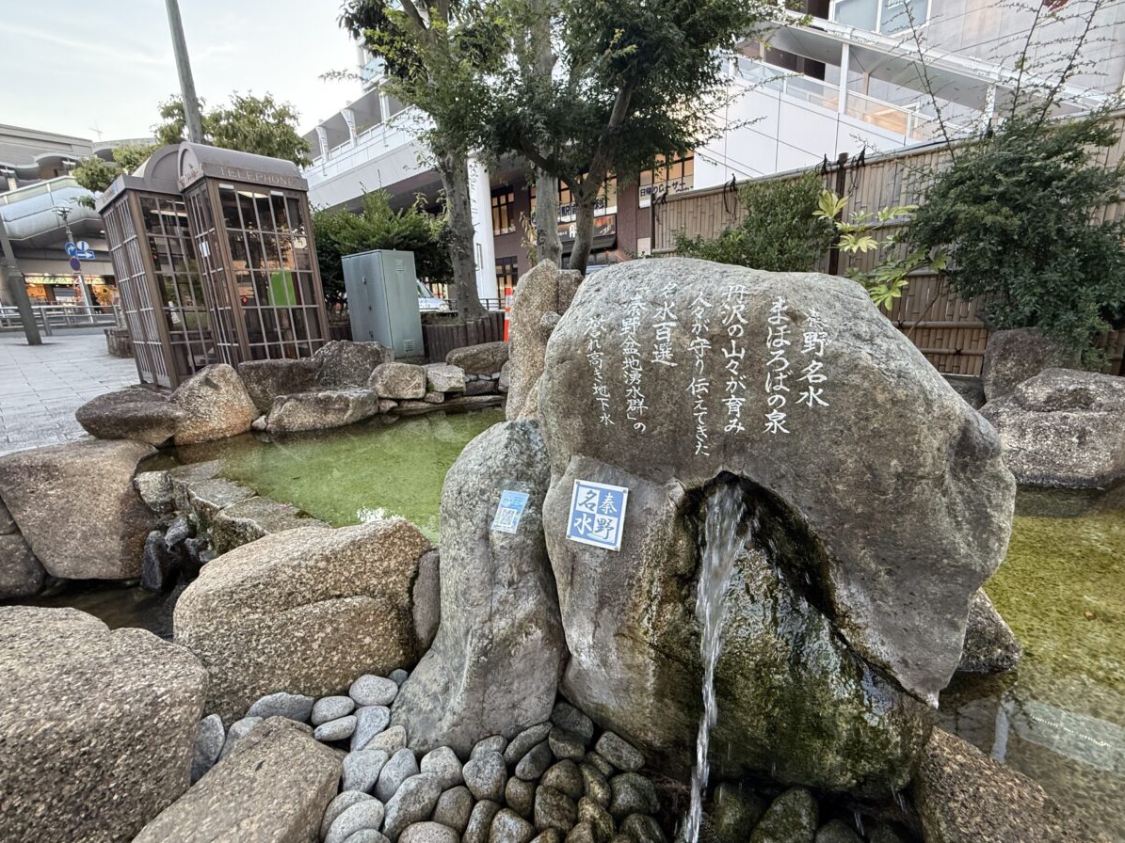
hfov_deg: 98.1
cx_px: 593
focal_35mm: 15
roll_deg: +0.9
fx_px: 487
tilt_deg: -12.5
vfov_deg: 81.7
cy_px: 423
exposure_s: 1/99
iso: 200
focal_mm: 2.22
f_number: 2.2
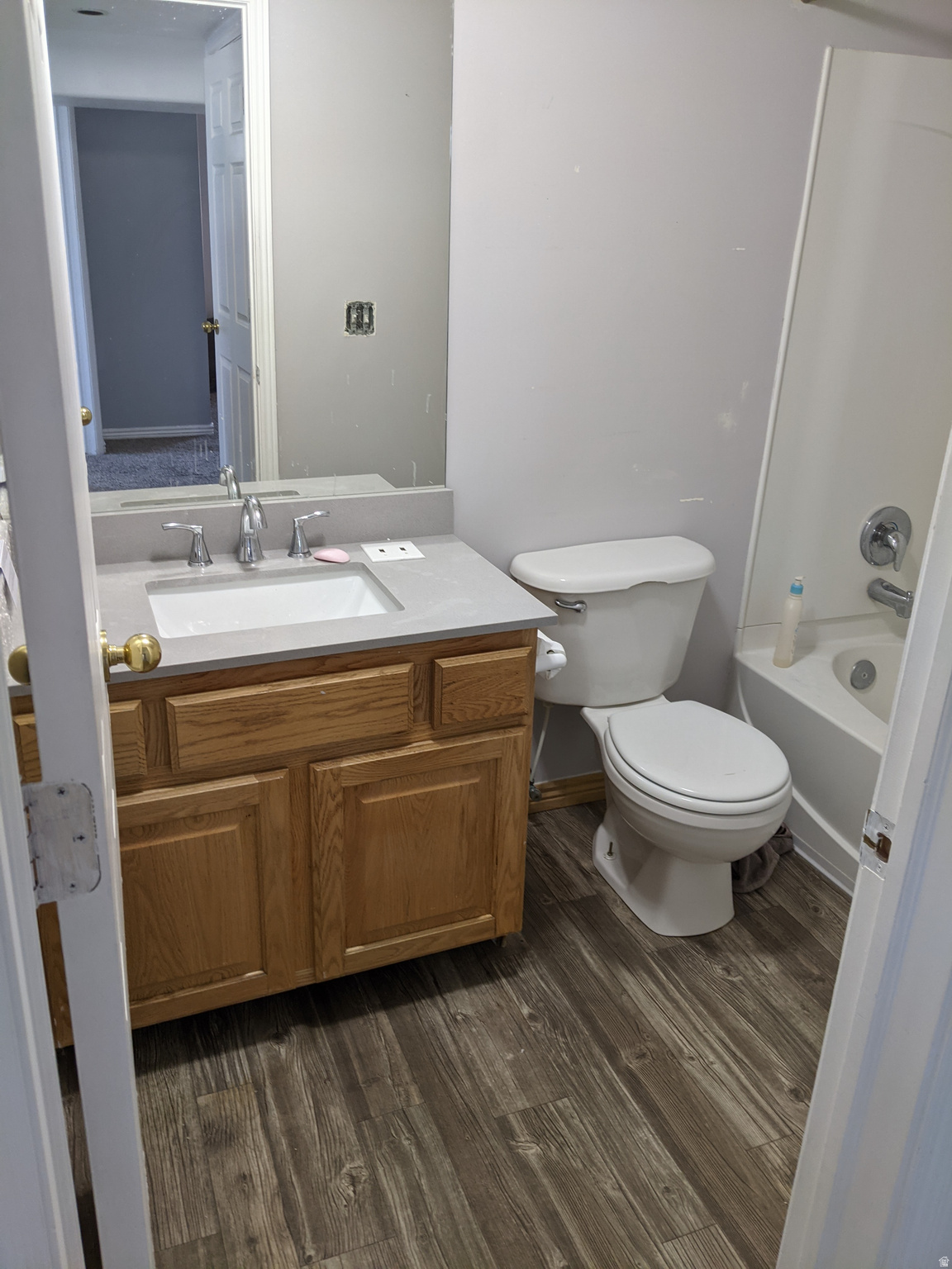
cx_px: 476
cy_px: 634
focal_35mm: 27
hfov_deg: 51.4
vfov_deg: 65.3
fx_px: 990
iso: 99
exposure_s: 1/24
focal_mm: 4.44
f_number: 1.8
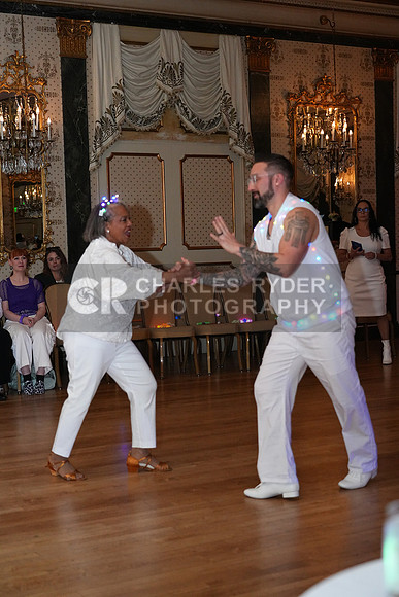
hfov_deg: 25.5
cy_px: 298
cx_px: 200
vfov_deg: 37.5
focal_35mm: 53
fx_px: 881
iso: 5000
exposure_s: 1/200
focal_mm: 53
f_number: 4
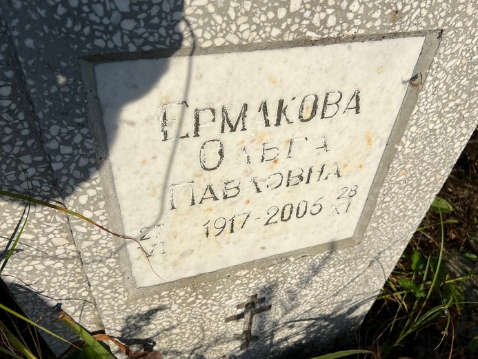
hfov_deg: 59.9
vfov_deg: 46.7
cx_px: 252
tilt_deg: -42.5
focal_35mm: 30
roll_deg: -1.5
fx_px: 414
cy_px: 162
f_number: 1.5
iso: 50
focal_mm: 5.7
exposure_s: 1/9434
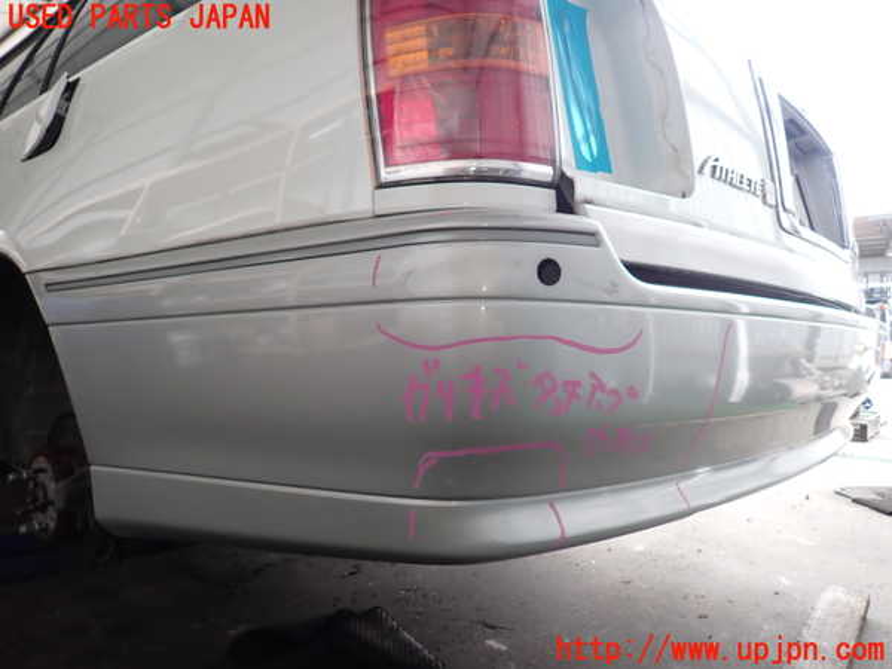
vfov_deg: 54.9
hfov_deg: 69.4
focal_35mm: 25
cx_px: 446
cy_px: 334
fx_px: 644
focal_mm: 4.5
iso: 160
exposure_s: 1/60
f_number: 2
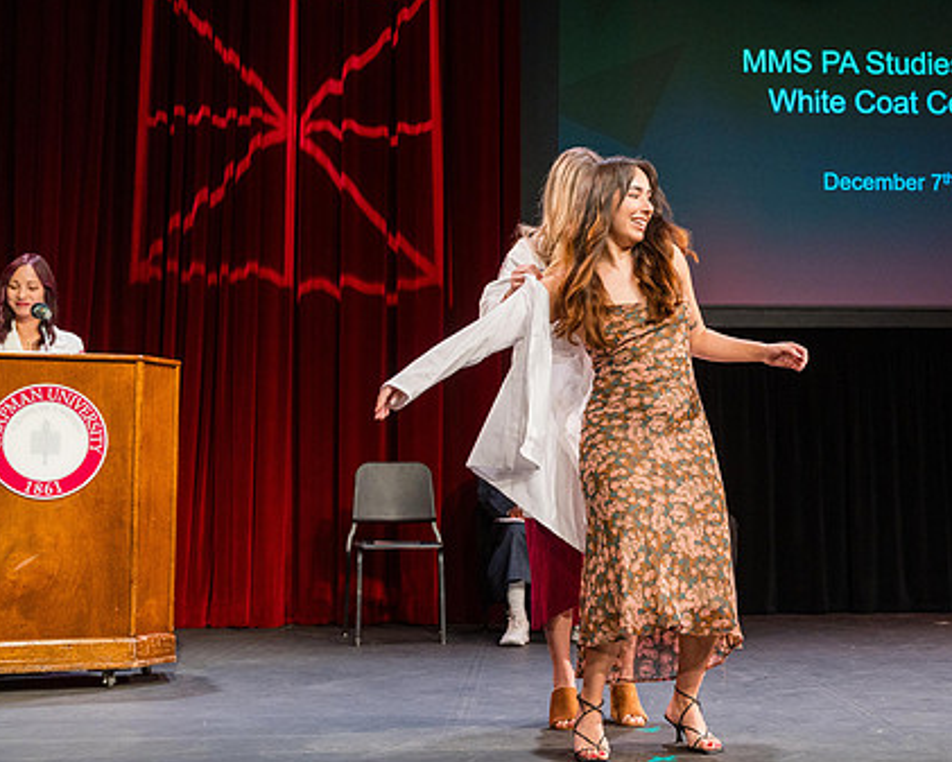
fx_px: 1437
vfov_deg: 29.7
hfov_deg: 36.3
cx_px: 624
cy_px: 392
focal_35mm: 51
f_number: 3.5
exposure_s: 1/320
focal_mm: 39.4
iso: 1250
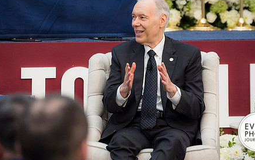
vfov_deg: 5.9
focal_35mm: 222
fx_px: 1544
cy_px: 58
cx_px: 128
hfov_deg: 9.4
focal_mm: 165
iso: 1100
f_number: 5
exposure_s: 1/500
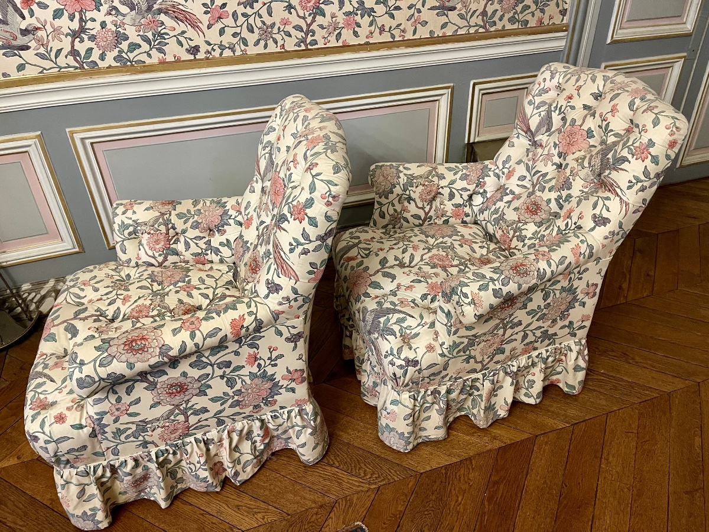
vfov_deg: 54.9
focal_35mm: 25
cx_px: 354
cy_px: 266
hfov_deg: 69.4
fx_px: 512
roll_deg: +1.4
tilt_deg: -35.0
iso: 500
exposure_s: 1/50
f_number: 1.6
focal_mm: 5.1
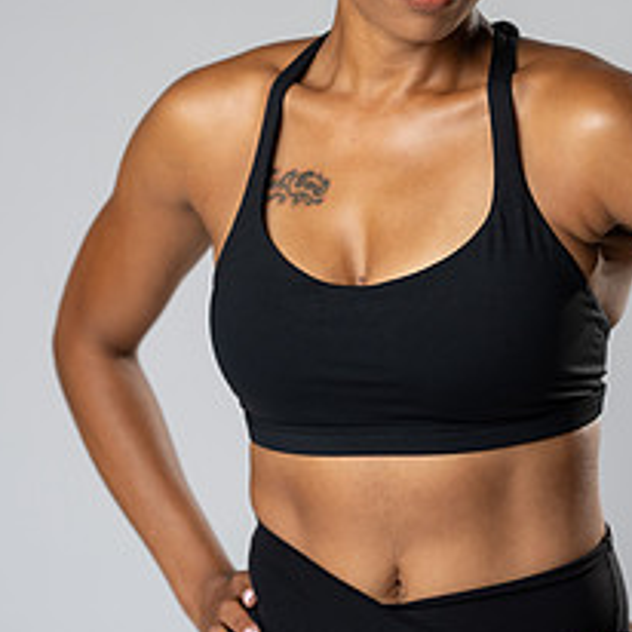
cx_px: 426
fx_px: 3264
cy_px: 117
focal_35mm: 158
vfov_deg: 11.0
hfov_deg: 11.0
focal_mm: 85
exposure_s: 1/160
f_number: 3.2
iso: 200
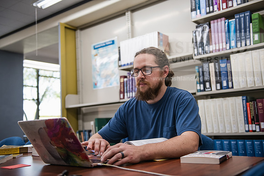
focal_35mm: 40
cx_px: 132
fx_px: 293
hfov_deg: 48.4
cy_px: 88
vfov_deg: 33.4
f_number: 2.8
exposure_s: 1/250
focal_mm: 40
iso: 800
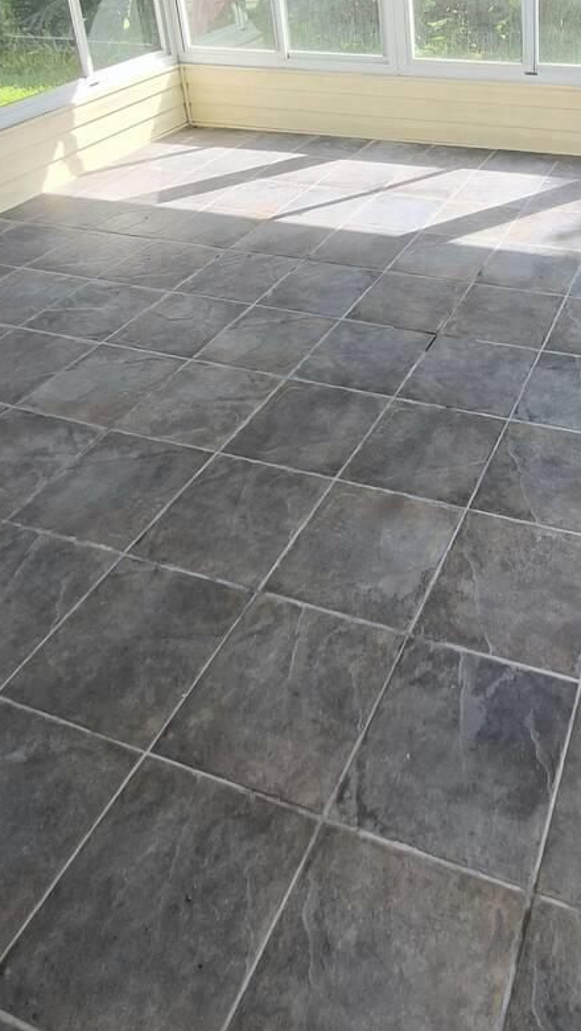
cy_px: 149
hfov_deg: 38.5
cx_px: 478
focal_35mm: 29
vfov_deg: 58.7
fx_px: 793
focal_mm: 1.7
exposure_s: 1/120
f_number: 2.2
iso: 40
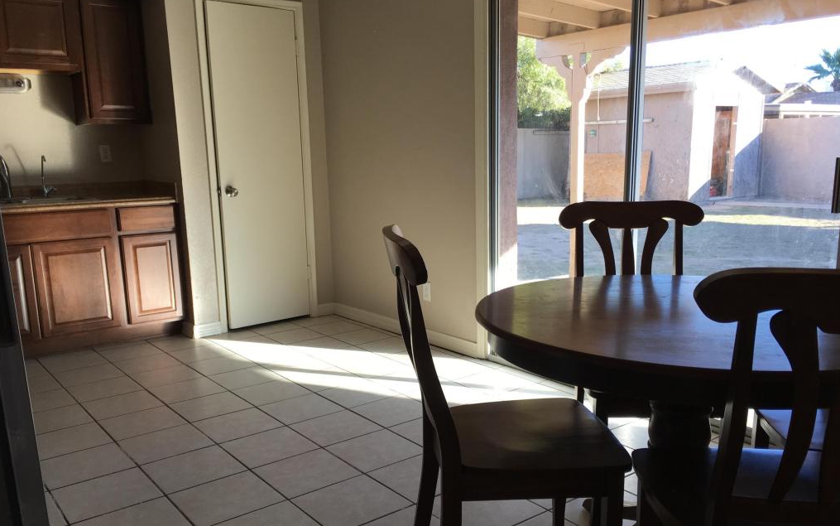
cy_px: 306
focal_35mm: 31
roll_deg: +0.9
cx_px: 419
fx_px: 710
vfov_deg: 40.5
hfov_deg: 61.2
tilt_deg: -11.1
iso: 32
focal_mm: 4.15
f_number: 2.2
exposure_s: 1/120
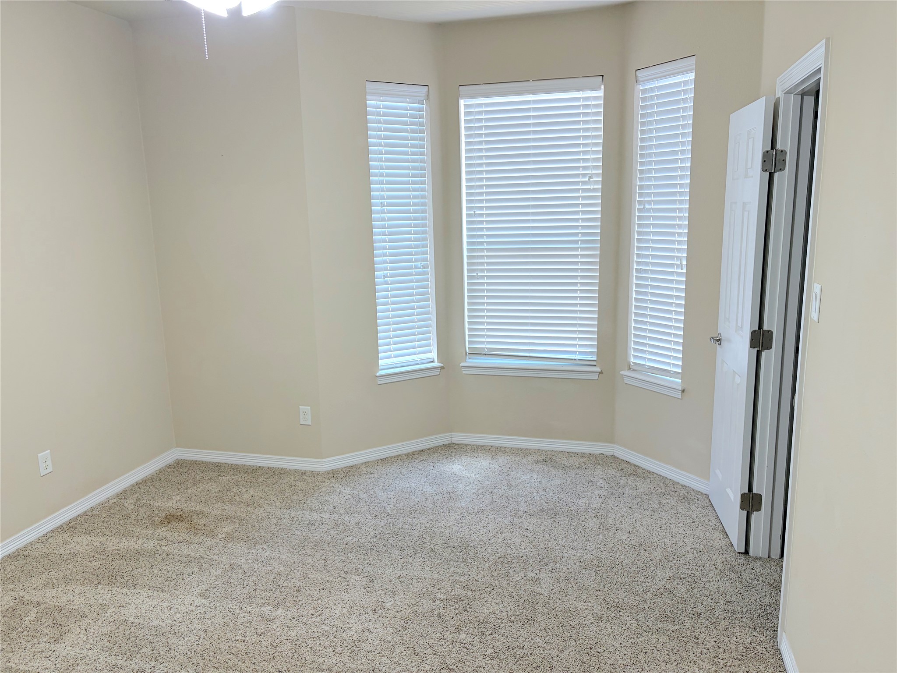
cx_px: 448
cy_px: 336
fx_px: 674
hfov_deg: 67.3
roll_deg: +2.3
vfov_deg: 53.1
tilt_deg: -10.1
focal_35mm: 26
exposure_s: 1/60
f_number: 1.6
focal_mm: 5.96
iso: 100
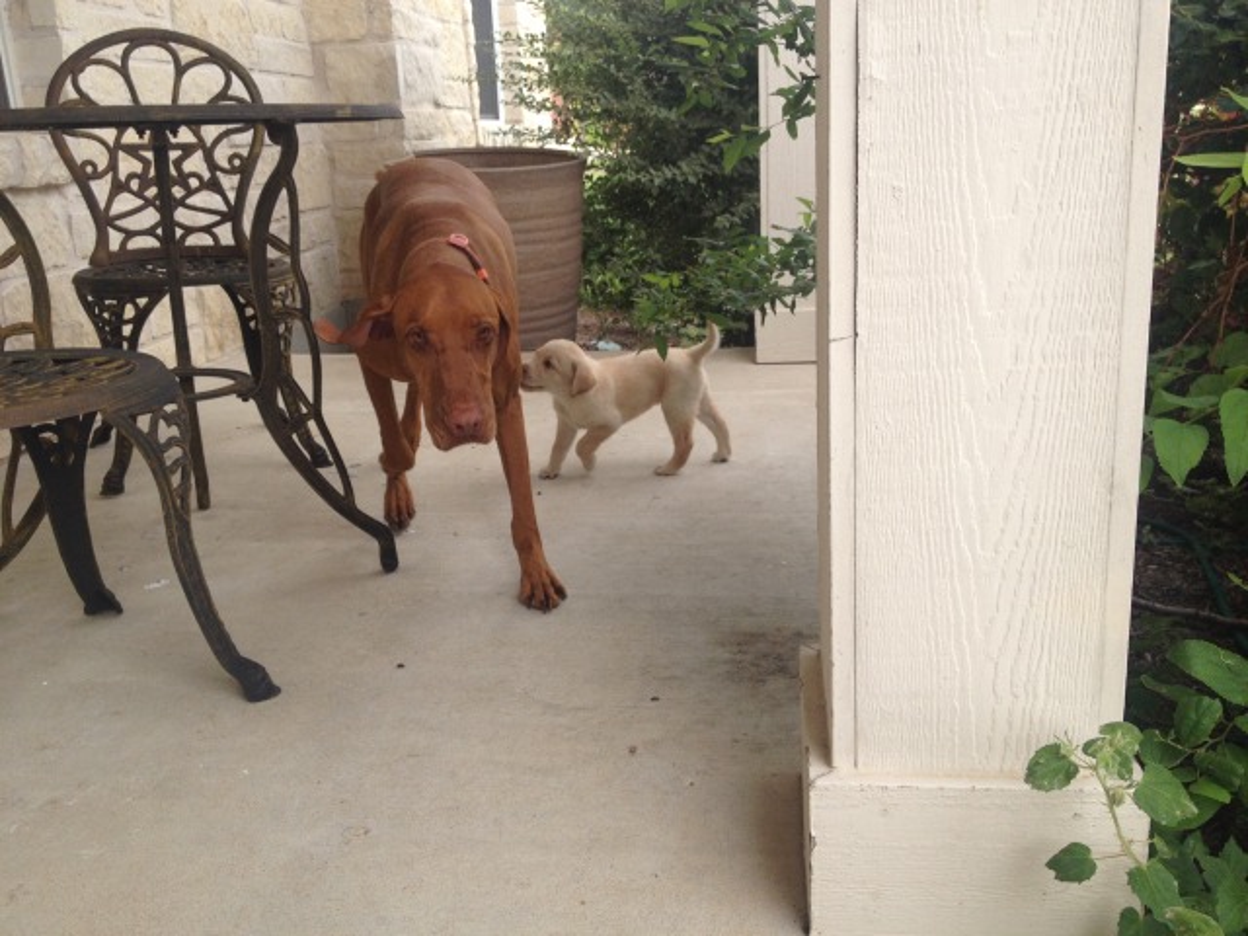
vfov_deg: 40.7
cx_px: 624
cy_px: 468
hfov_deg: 52.6
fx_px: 1262
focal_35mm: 35
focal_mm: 4.28
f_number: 2.4
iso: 50
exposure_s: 1/409
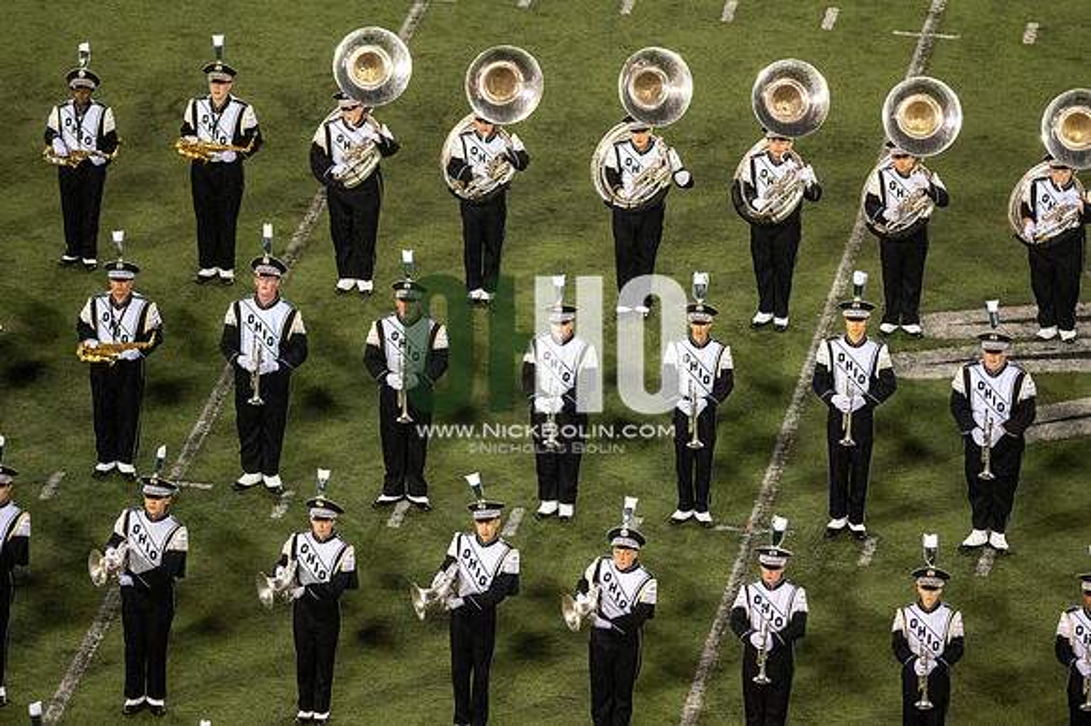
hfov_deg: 6.9
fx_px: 9086
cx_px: 546
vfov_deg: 4.6
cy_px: 363
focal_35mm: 300
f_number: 2.8
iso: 6400
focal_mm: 300
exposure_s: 1/2500
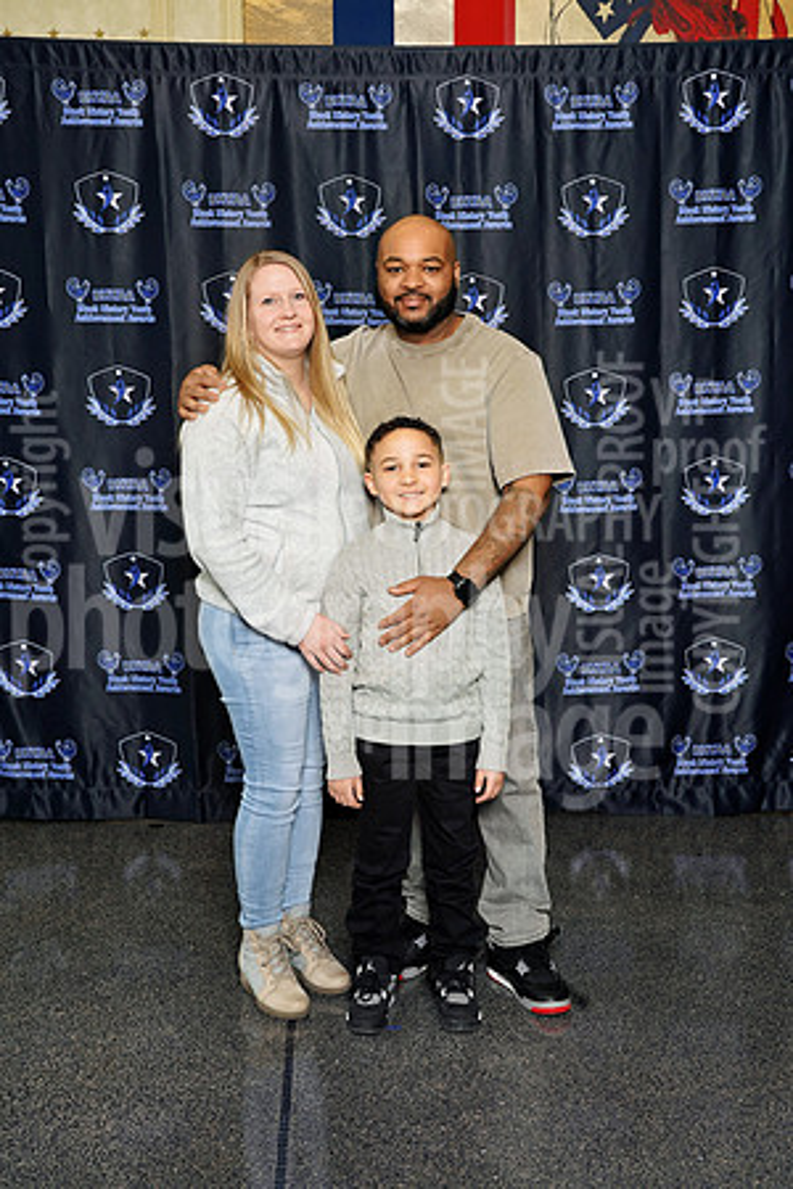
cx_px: 396
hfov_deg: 29.9
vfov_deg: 43.6
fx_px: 1487
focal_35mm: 45
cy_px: 594
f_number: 8
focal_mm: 45
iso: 640
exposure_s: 1/125
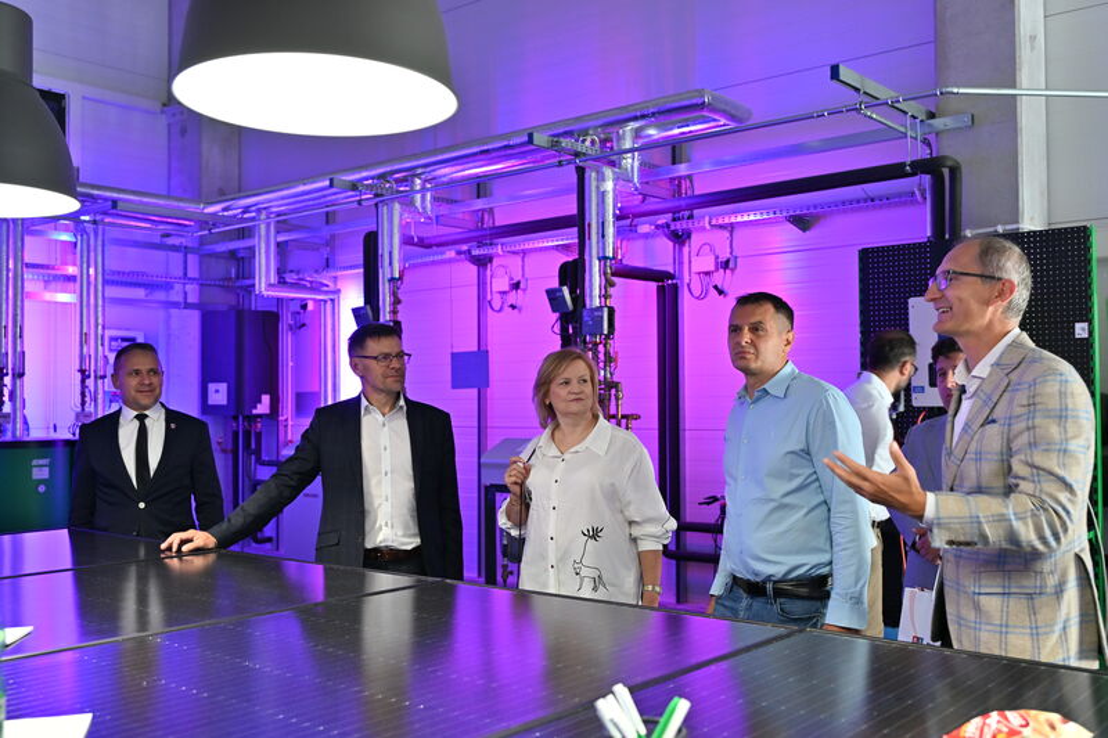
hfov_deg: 54.4
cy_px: 369
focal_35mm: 35
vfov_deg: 37.8
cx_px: 554
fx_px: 1077
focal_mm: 35
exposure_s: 1/40
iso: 1000
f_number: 4
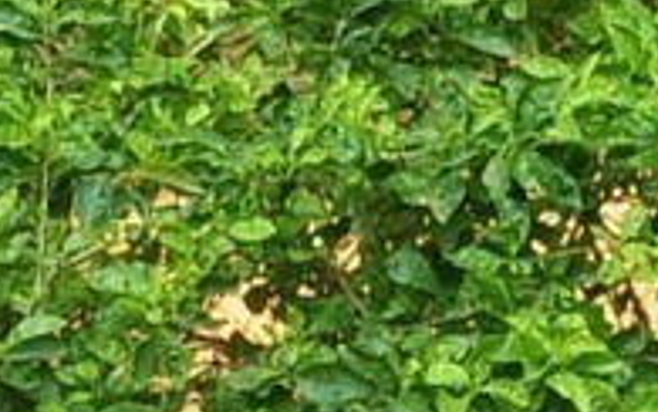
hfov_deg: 5.5
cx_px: 1539
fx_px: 6601
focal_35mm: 368
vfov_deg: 3.5
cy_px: -626
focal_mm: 26
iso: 400
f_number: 10
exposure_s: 1/125
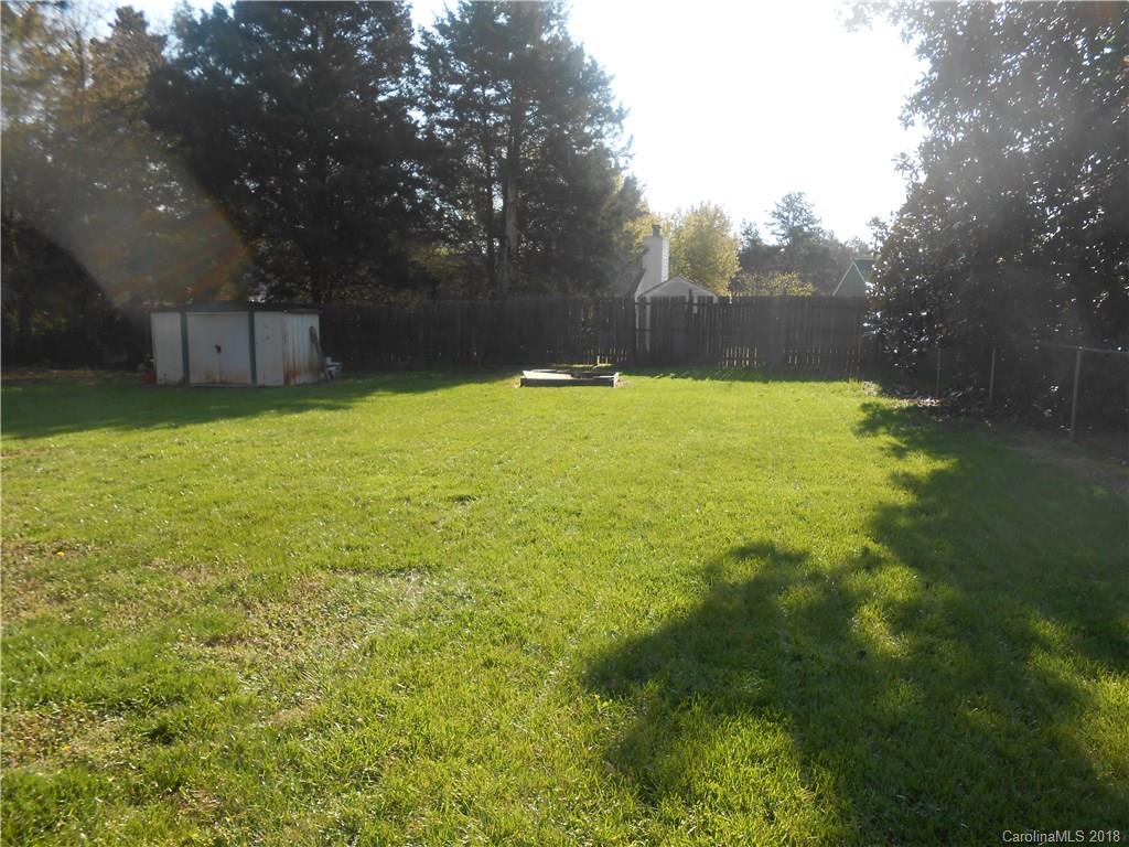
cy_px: 424
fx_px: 848
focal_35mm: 26
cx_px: 564
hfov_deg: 67.3
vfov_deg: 53.1
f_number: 3.5
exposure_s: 1/400
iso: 80
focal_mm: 4.6
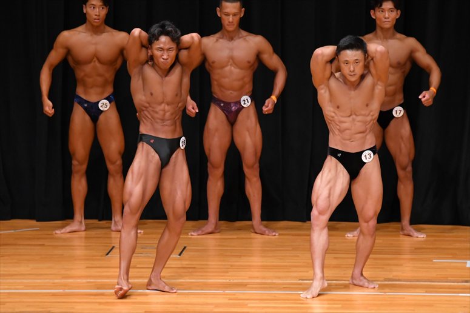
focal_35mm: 300
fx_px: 3915
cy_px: 156
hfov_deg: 6.9
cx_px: 235
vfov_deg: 4.6
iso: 4000
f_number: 5.6
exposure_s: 1/400
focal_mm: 200
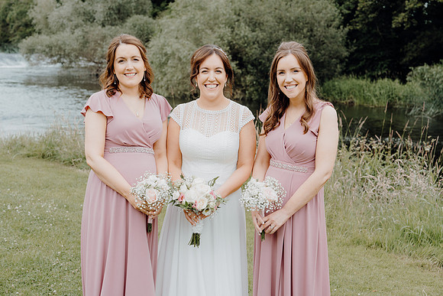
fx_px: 615
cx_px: 222
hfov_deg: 39.6
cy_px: 148
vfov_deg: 27.0
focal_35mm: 50
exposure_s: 1/200
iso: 125
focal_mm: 50
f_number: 5
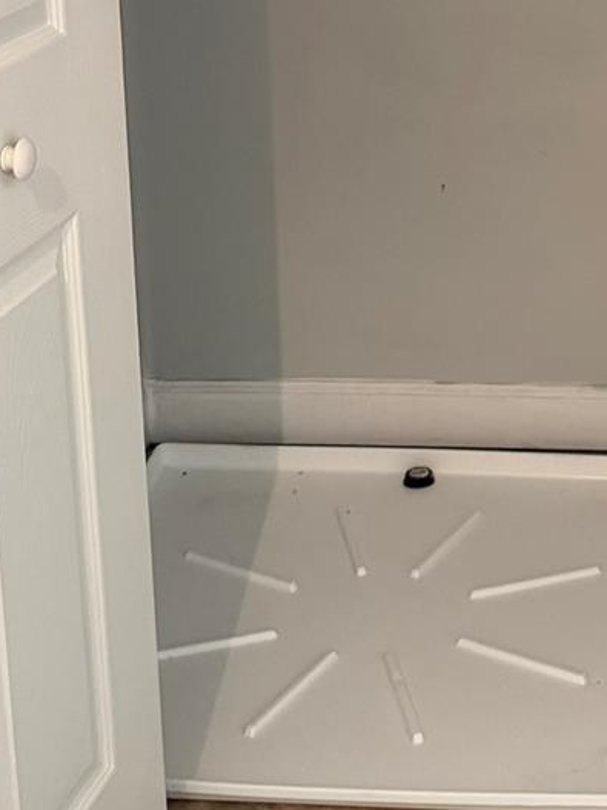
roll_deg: -0.4
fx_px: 1637
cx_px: 670
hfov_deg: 20.1
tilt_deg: -12.3
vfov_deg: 25.6
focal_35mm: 70
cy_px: -98
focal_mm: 6.76
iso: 640
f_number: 1.78
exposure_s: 1/40
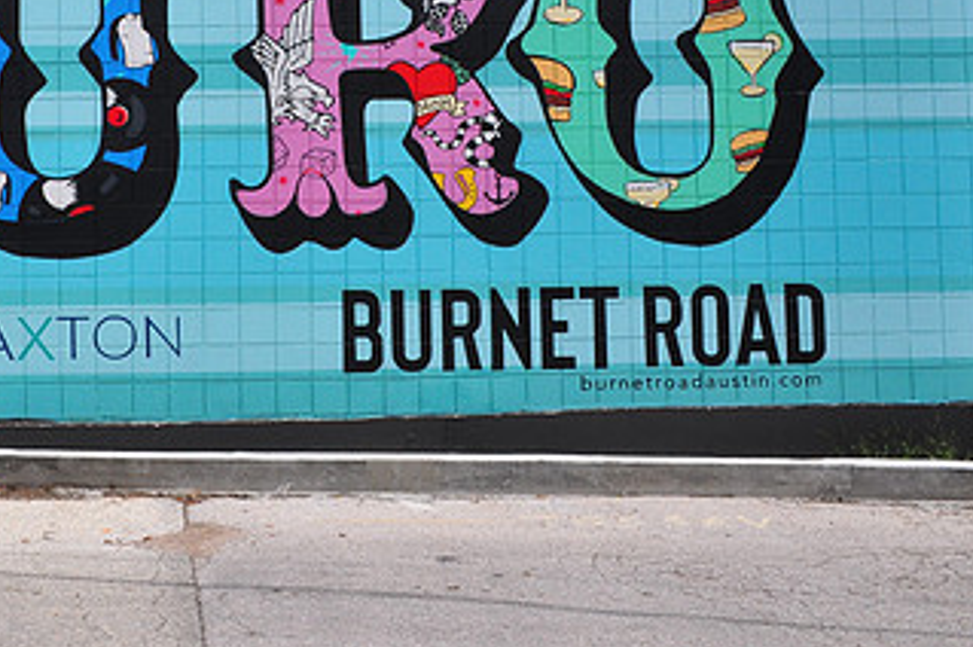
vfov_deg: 22.1
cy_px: 81
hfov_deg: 32.7
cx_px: 232
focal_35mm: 60
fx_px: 1620
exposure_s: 1/125
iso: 320
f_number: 22
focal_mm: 22
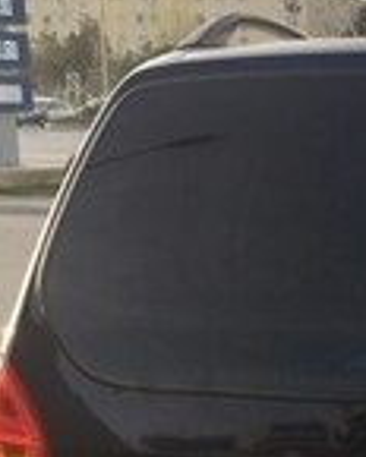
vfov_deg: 18.6
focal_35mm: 97
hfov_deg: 15.3
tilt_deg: -17.3
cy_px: 561
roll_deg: +0.4
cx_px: 432
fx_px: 1313
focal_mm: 4.15
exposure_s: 1/363
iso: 32
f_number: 2.2
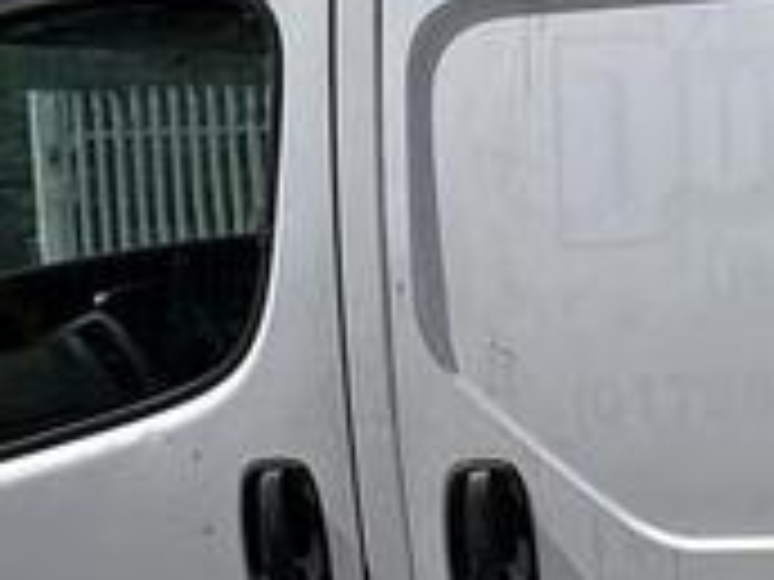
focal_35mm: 73
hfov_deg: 24.0
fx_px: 1632
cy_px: 301
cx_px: 958
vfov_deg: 20.2
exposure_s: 1/3390
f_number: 2.2
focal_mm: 2.22
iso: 50
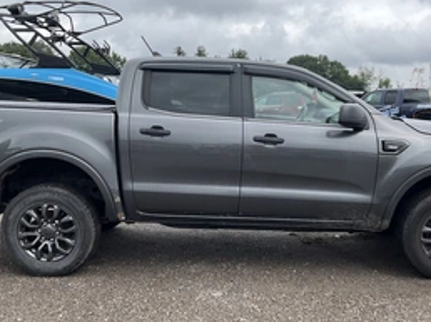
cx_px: 231
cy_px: 169
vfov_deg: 32.1
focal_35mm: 45
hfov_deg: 42.1
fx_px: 560
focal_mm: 3
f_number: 1.8
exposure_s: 1/599
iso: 25
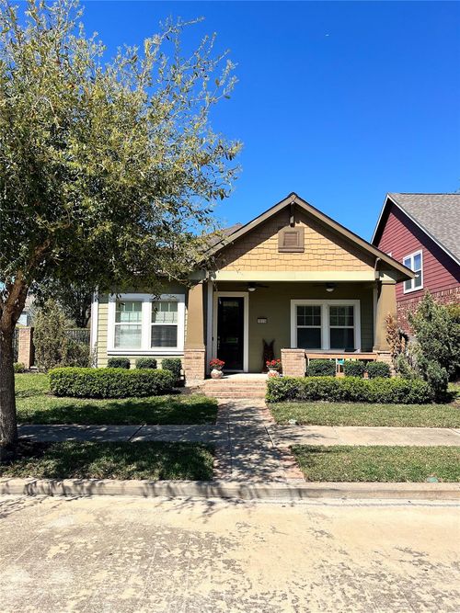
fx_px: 461
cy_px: 306
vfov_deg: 67.3
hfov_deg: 53.0
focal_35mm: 26
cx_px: 230
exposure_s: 1/3968
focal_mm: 5.7
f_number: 1.5
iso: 50
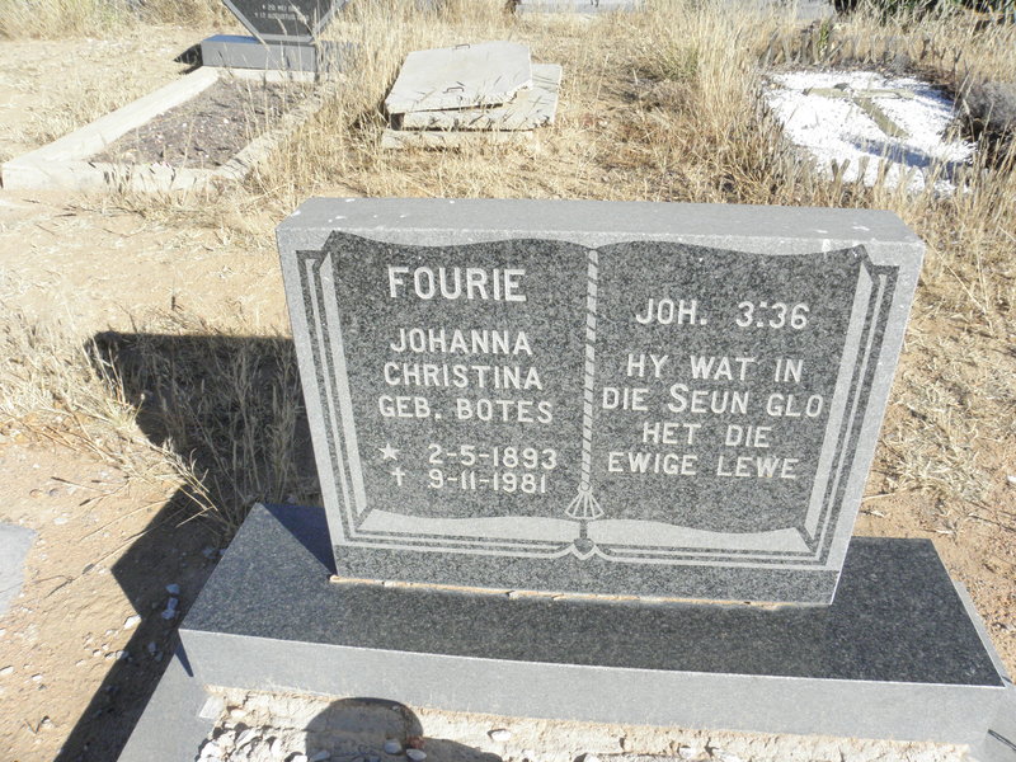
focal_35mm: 26
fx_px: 763
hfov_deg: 67.3
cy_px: 381
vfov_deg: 53.1
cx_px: 508
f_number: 6.3
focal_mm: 4.6
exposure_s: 1/500
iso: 200
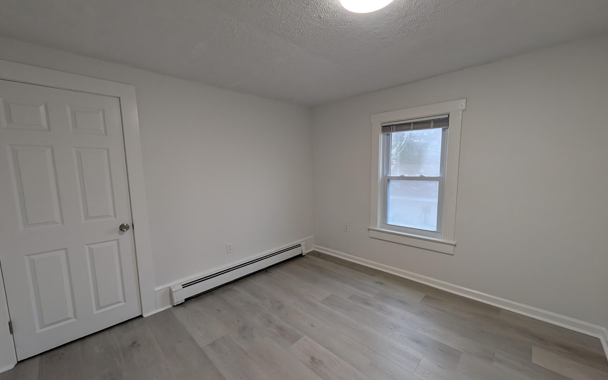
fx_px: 215
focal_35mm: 13
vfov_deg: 82.8
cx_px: 306
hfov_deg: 109.4
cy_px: 196
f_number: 1.7
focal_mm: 2.02
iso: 100
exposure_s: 1/120
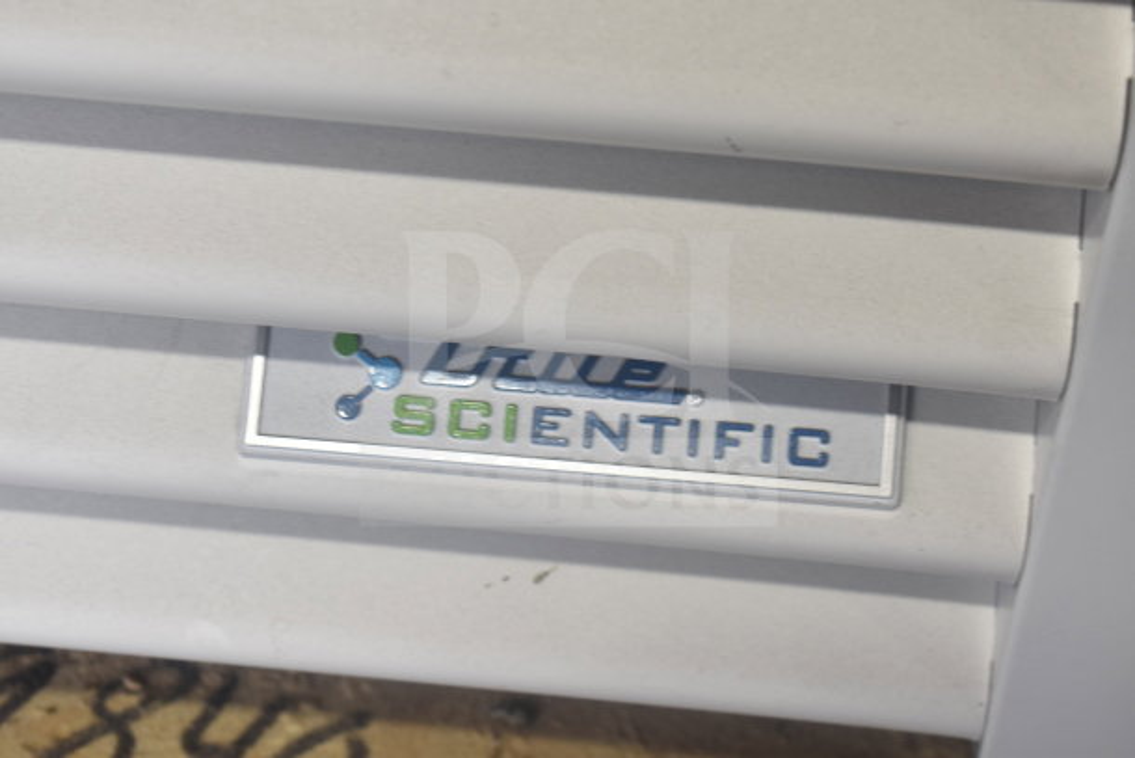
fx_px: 2601
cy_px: 379
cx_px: 568
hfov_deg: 24.6
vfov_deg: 16.6
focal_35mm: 82
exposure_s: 1/100
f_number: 5.6
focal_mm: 55
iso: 560
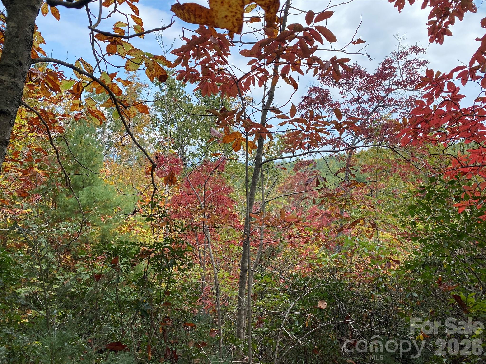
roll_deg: +1.0
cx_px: 243
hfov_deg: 67.3
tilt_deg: -0.2
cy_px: 182
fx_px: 365
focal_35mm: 26
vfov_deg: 53.1
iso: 32
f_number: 1.8
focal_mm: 4.25
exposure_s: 1/898
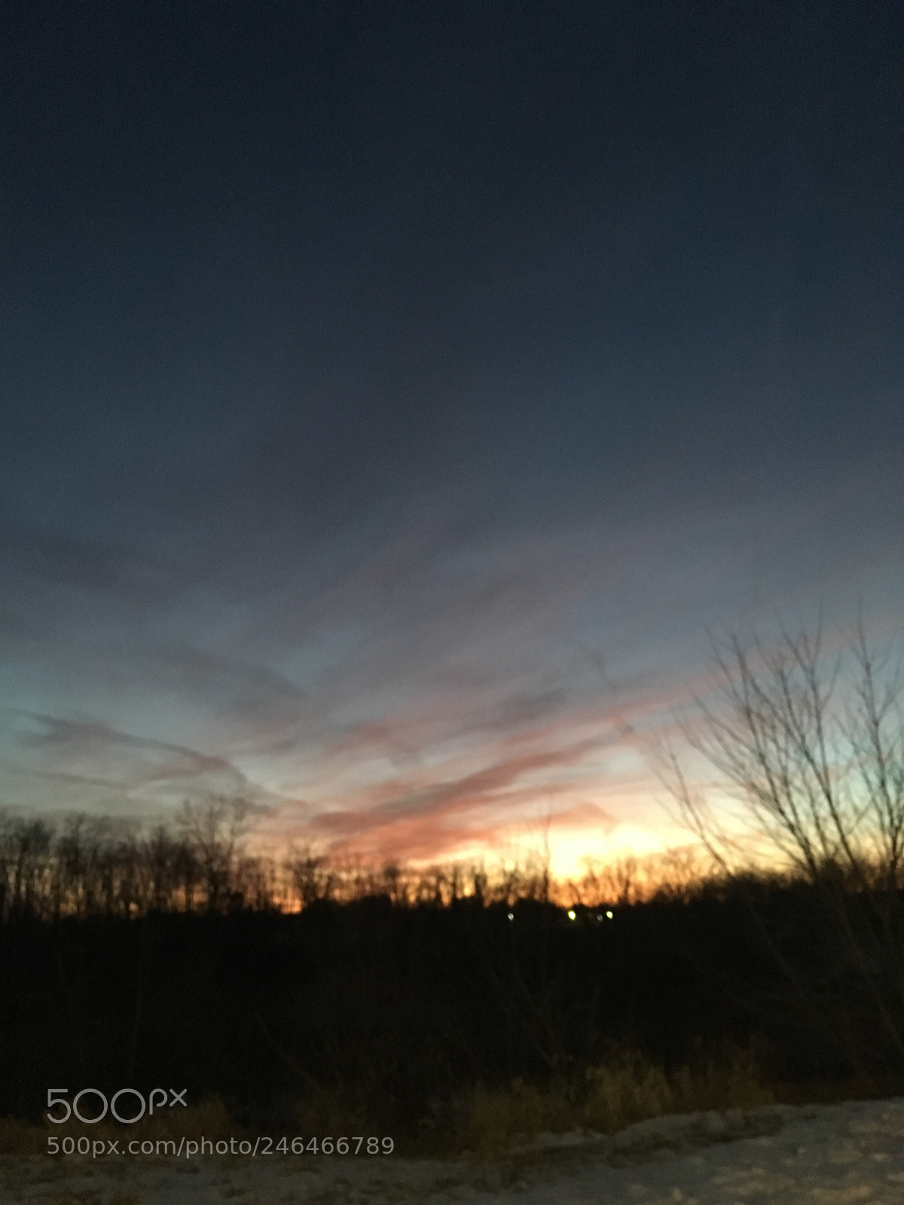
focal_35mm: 29
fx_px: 1010
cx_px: 452
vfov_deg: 61.7
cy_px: 602
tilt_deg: +19.4
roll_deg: +1.0
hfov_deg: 48.2
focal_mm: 4.15
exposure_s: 1/15
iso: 500
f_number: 2.2
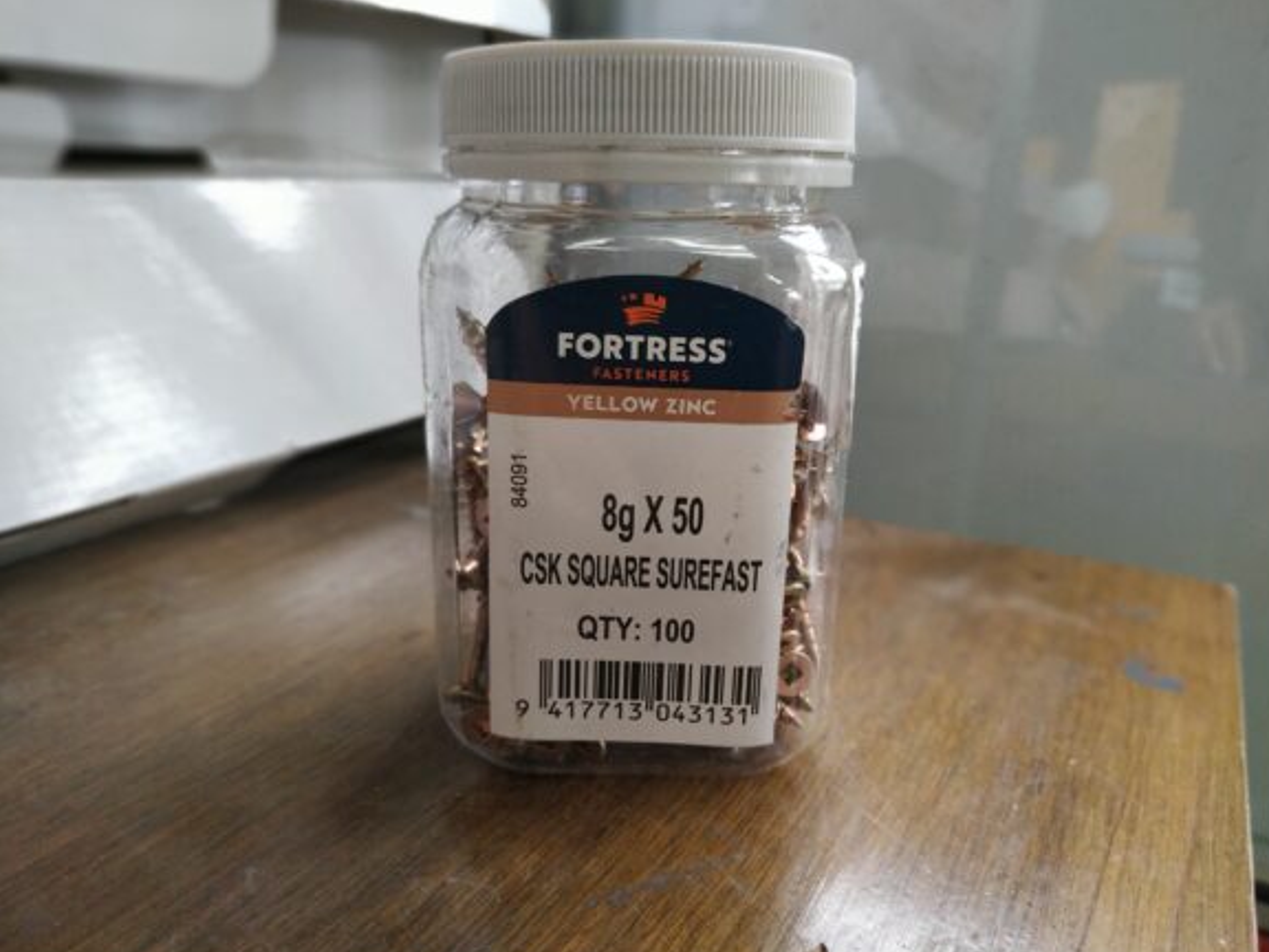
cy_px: 487
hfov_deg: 69.4
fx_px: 916
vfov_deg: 54.9
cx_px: 659
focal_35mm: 25
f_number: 1.9
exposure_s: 1/100
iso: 200
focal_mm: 3.94
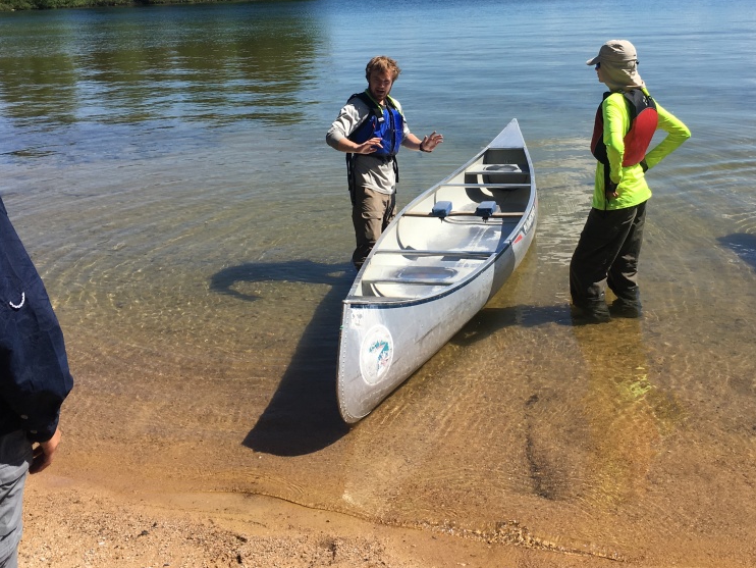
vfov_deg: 35.7
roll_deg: +2.9
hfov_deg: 46.6
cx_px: 438
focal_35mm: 40
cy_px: 202
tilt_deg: -13.3
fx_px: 874
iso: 25
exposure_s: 1/1789
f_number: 2.2
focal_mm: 4.15
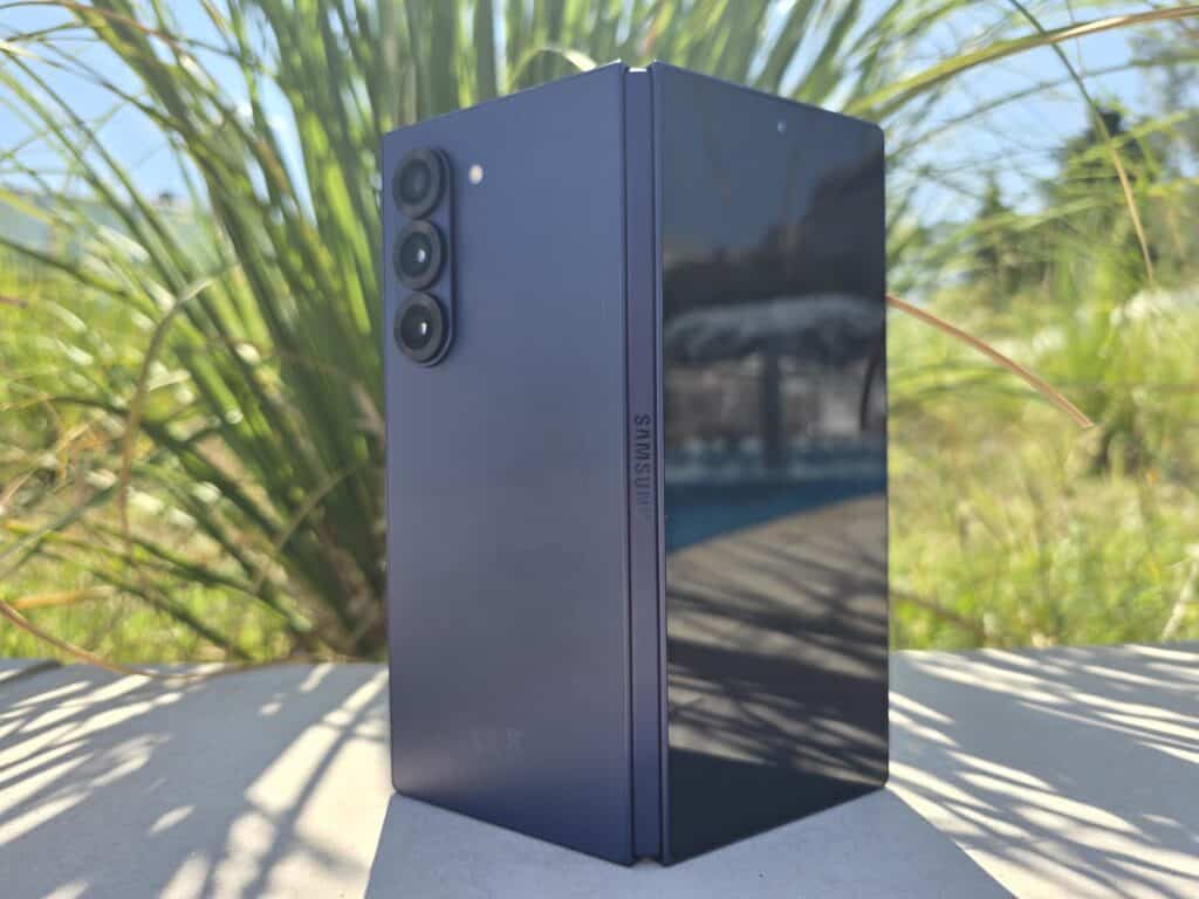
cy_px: 450
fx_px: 797
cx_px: 600
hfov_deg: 73.9
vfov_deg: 58.9
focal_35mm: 23
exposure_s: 1/542
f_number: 1.7
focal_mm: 6.3
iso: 12
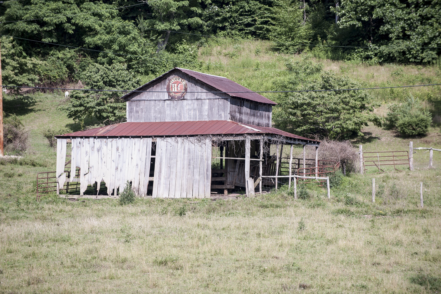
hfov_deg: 10.8
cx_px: 220
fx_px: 2326
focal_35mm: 190
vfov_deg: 7.2
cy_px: 147
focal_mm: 190
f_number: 4
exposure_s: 1/800
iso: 200
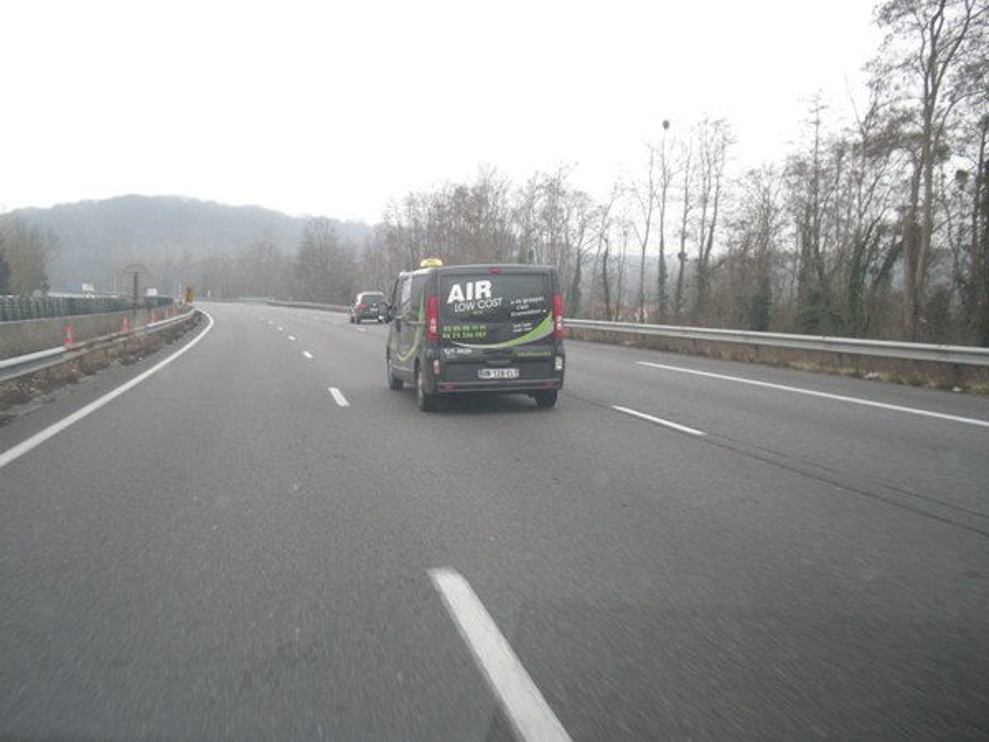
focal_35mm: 37
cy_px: 371
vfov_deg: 38.7
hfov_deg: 50.1
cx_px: 494
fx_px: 1057
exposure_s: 1/386
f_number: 2.8
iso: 200
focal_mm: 7.9
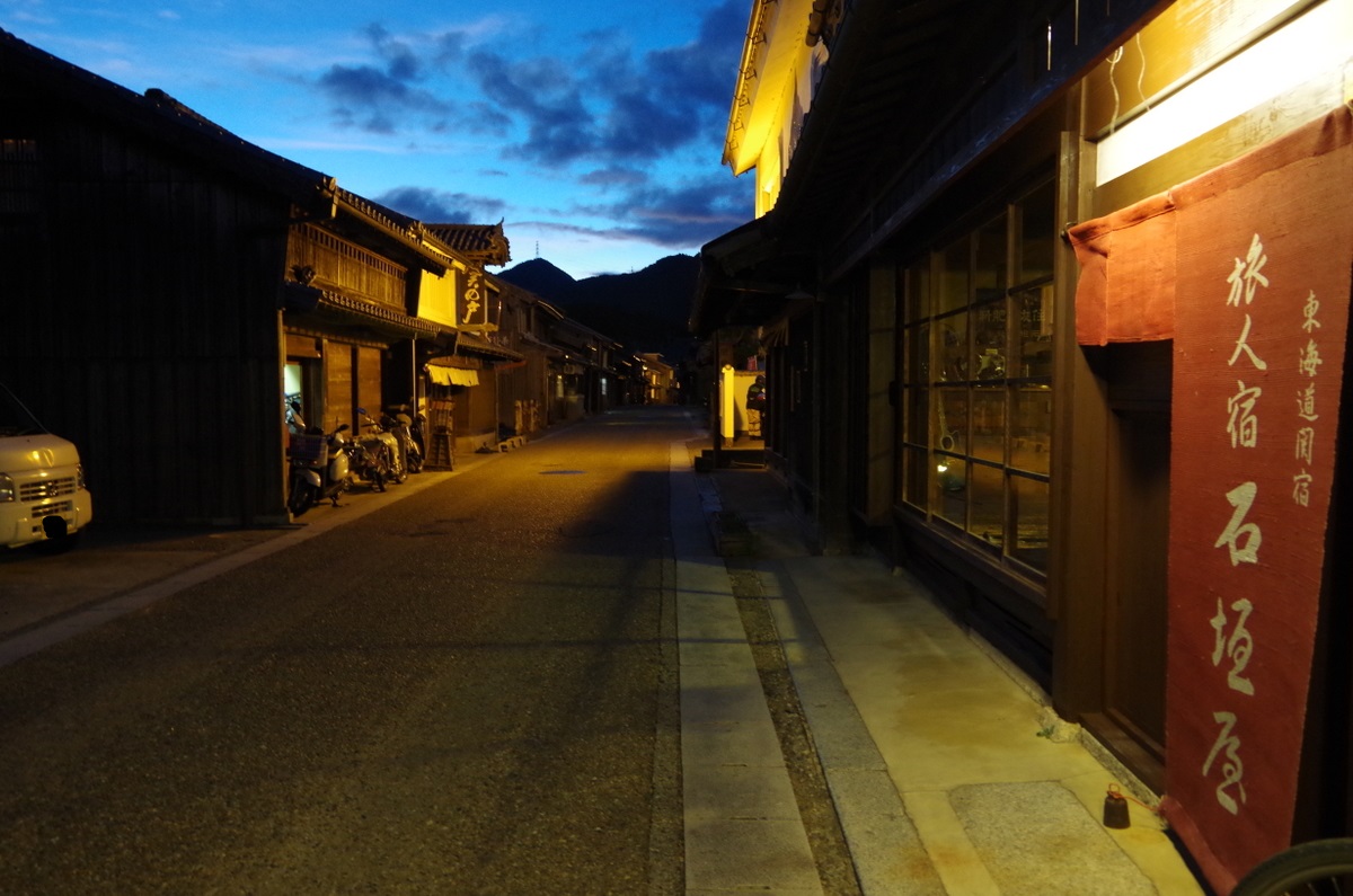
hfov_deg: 67.5
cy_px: 448
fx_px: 1013
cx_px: 676
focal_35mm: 27
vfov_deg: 47.7
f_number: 5.6
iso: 1600
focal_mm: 18
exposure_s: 1/4
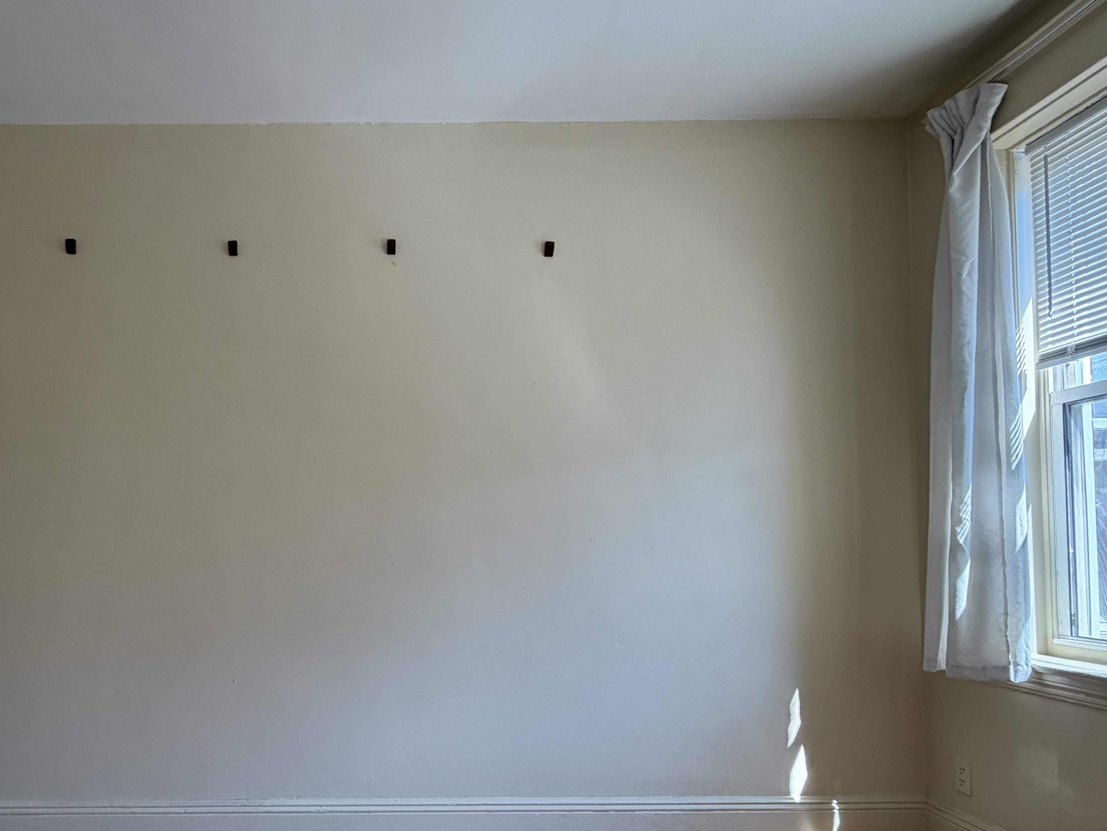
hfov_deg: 69.8
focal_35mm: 24
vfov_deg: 56.1
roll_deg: +0.5
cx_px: 381
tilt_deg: +3.0
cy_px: 525
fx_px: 768
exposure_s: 1/120
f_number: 2.2
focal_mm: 2.22
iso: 100
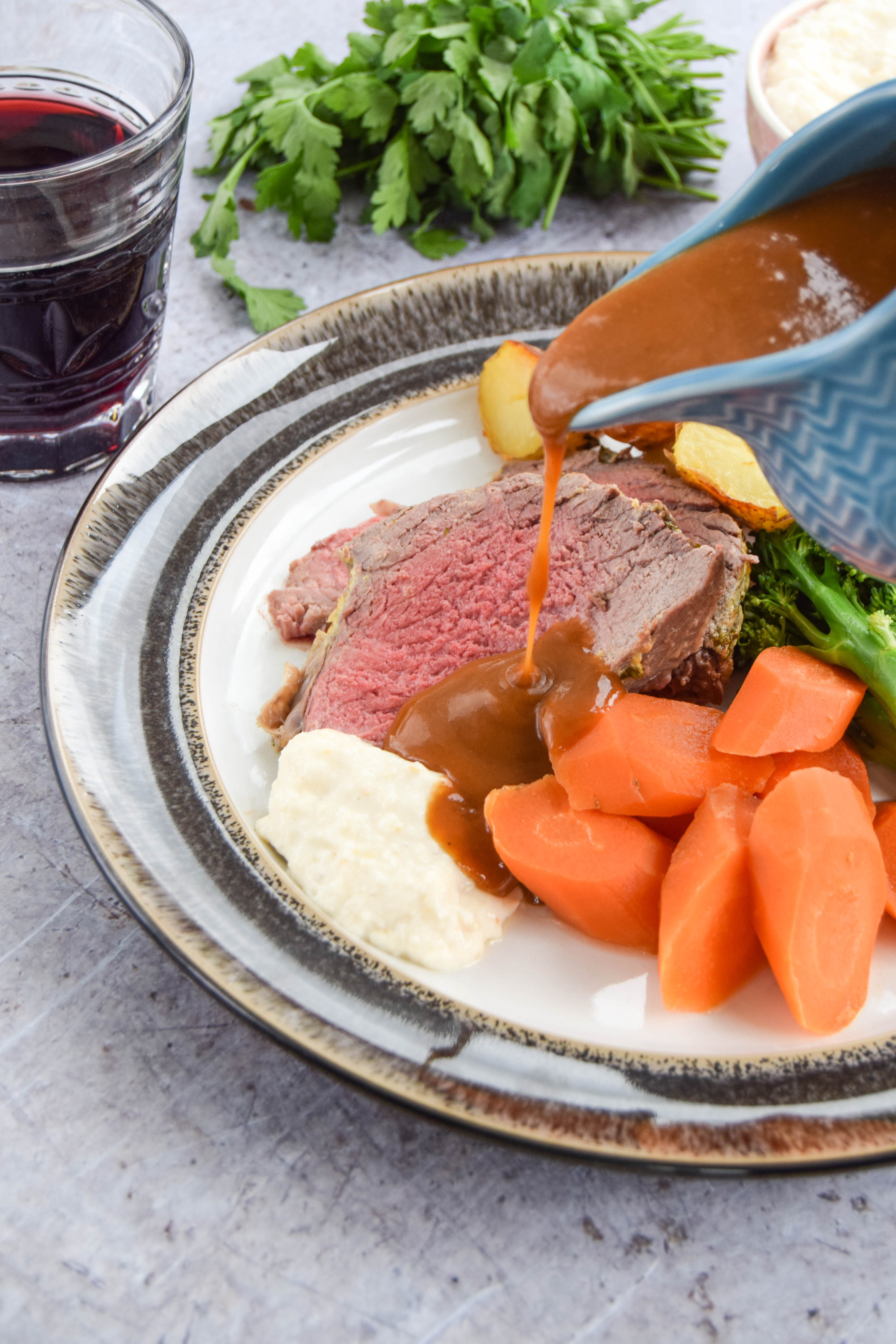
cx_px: 448
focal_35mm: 72
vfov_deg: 28.1
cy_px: 672
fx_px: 2688
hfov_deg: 18.9
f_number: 5.6
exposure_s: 1/125
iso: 320
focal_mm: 48
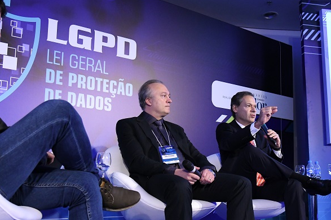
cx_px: 208
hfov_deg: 43.3
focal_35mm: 45
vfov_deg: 29.7
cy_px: 138
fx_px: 414
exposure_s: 1/160
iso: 4000
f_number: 4.5
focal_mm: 24
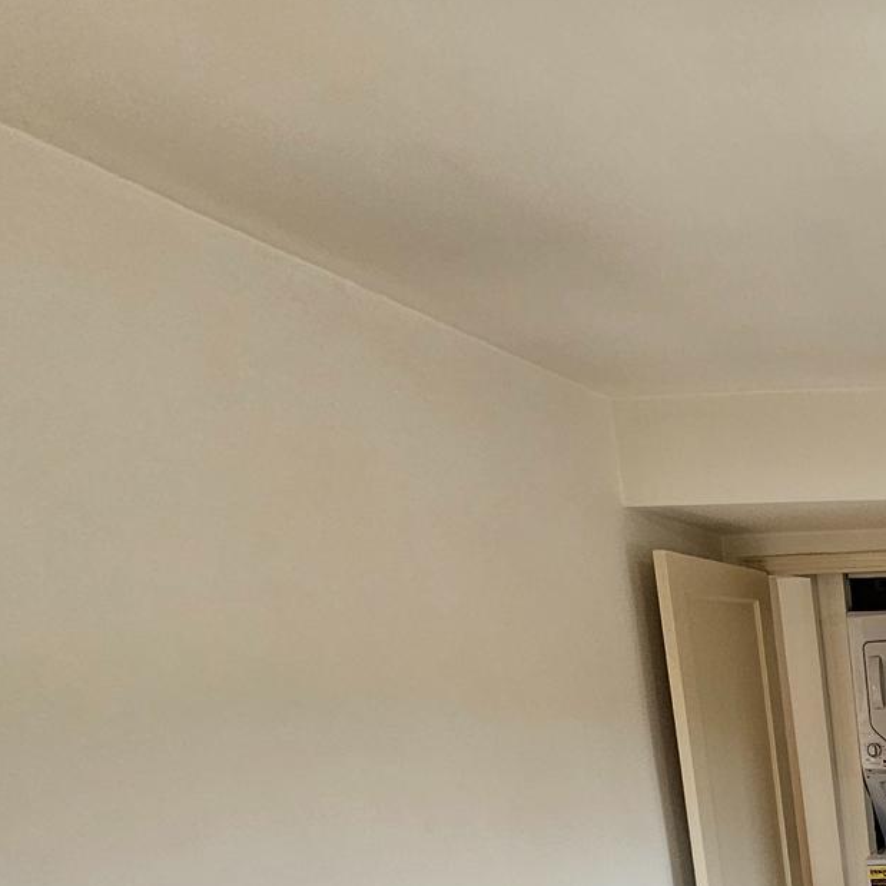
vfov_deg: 36.9
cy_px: 975
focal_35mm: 38
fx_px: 1100
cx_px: 1211
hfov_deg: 31.3
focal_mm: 2.2
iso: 80
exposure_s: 1/60
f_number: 2.2
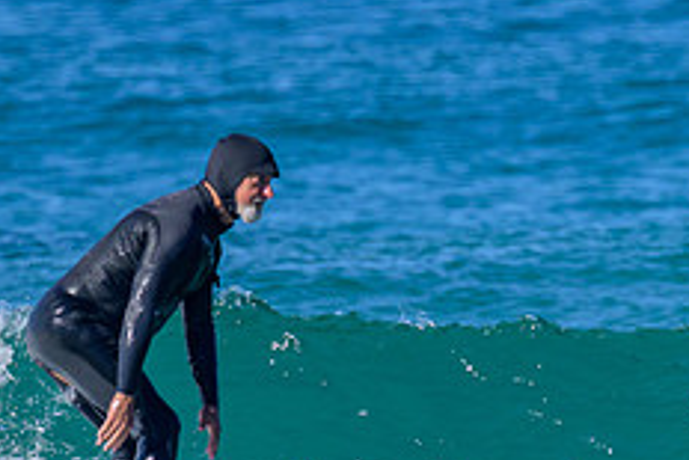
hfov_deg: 1.1
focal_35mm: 1926
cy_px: 395
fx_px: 36883
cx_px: 542
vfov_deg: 0.7
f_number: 8
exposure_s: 1/2000
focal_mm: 560
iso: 560
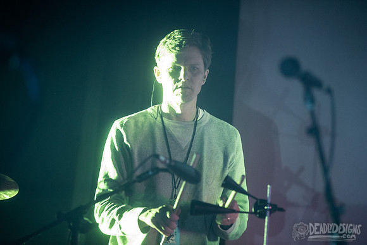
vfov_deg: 6.9
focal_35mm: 200
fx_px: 2039
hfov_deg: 10.3
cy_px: 122
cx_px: 184
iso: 3200
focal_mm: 200
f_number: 3.2
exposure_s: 1/200
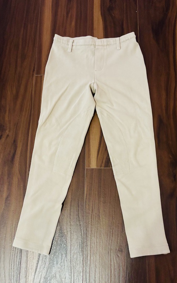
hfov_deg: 39.3
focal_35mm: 32
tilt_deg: -75.8
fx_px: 247
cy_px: 158
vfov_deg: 59.5
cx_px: 101
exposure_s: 1/30
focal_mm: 5.96
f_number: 1.6
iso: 640
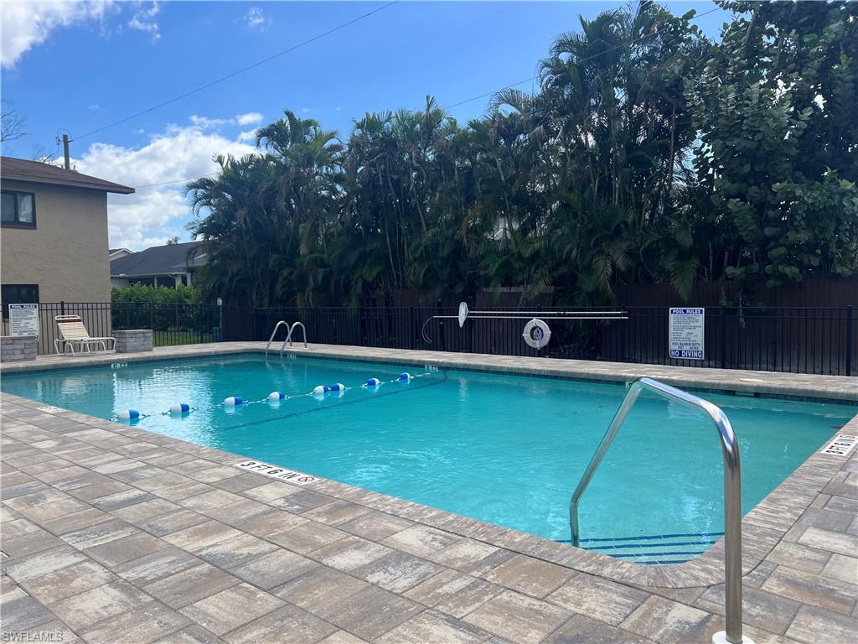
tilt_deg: -2.1
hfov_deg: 67.3
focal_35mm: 26
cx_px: 429
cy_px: 322
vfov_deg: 53.1
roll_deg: +0.9
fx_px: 644
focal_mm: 5.7
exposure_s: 1/2457
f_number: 1.5
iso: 50
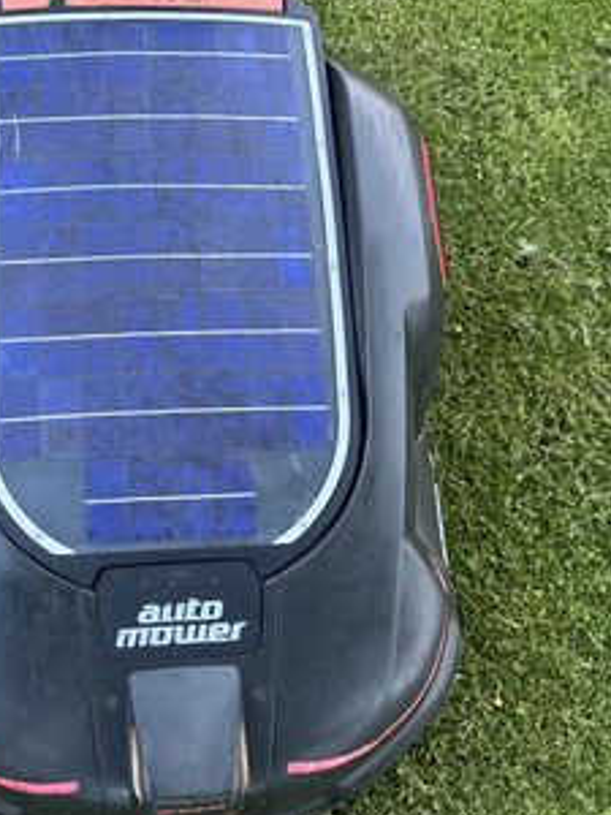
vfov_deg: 46.1
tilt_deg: -63.5
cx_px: 167
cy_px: 272
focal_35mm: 40
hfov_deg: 35.3
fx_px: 941
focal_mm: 6.76
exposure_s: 1/57
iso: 800
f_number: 1.78
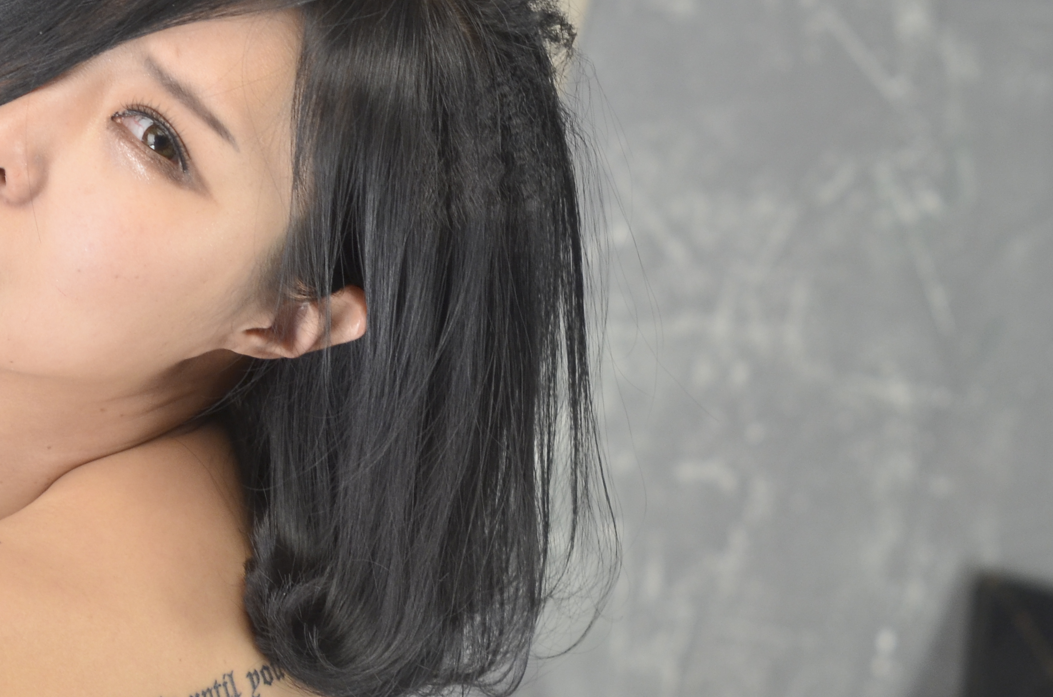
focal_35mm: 218
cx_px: 50
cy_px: 210
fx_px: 6363
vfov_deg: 6.3
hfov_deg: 9.4
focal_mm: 70
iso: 400
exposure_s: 1/160
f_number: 4
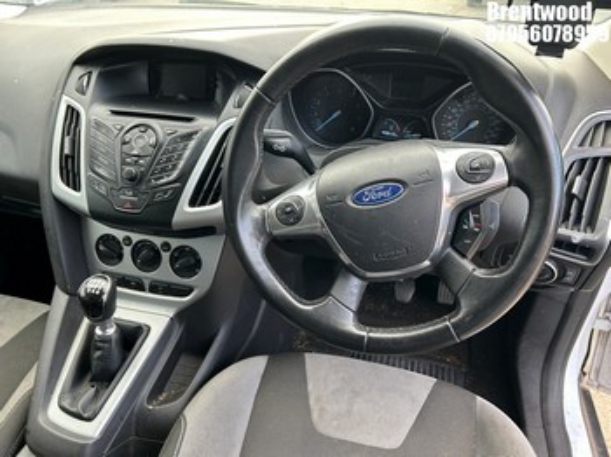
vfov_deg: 53.0
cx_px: 306
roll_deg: -0.7
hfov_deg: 67.3
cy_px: 228
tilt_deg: -34.0
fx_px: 459
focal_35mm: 26
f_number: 1.5
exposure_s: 1/82
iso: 125
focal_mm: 5.7
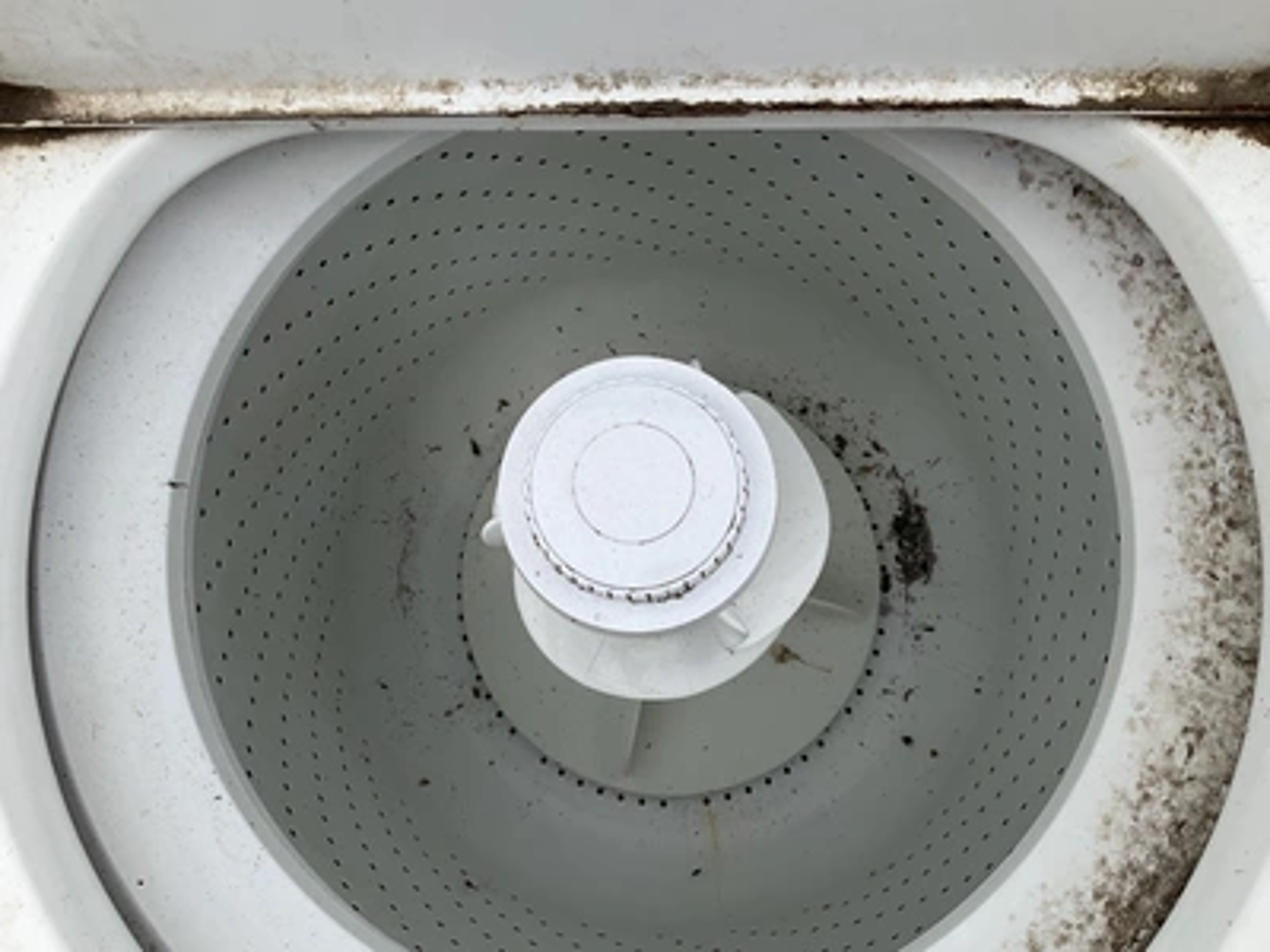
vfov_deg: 48.2
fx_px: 1064
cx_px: 635
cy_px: 476
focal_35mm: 29
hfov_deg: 61.7
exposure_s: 1/1848
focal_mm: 3
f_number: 1.8
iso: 25
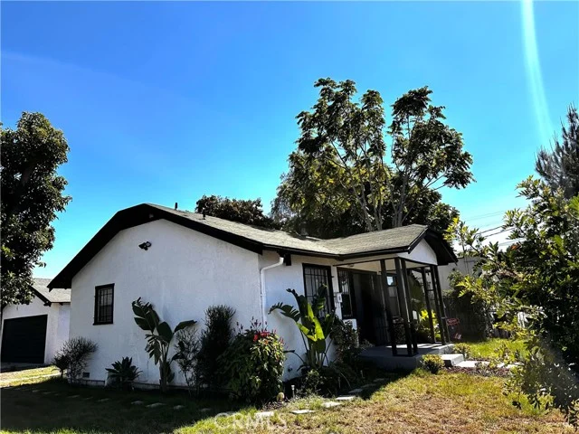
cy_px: 217
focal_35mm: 24
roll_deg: +2.5
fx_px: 401
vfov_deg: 56.8
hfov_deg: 71.6
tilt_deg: +12.7
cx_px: 290
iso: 80
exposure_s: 1/4184
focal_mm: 6.86
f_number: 1.78
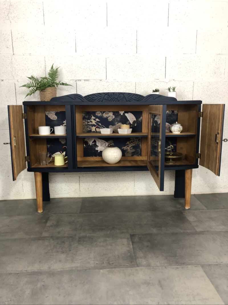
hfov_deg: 49.7
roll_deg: -0.6
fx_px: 246
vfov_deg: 63.4
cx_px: 114
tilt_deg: -10.7
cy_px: 152
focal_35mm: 28
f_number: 1.8
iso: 50
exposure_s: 1/17
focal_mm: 3.99
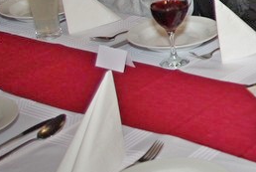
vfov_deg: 12.7
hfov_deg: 16.8
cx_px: 416
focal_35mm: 107
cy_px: 10
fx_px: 762
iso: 400
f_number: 4
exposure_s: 1/30
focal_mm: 18
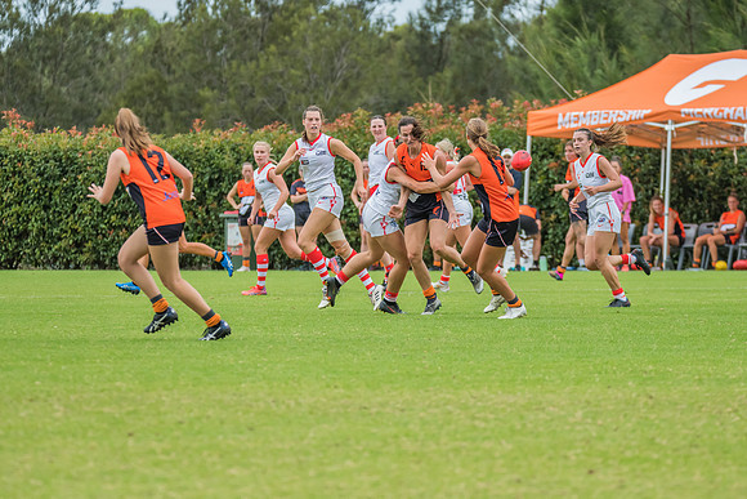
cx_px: 438
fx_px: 6548
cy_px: 203
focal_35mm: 316
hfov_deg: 6.5
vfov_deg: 4.4
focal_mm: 260
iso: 1000
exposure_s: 1/1600
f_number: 7.1
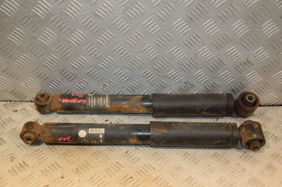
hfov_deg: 46.4
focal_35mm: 42
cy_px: 94
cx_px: 141
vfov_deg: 31.9
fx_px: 329
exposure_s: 1/200
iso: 800
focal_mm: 28
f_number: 5
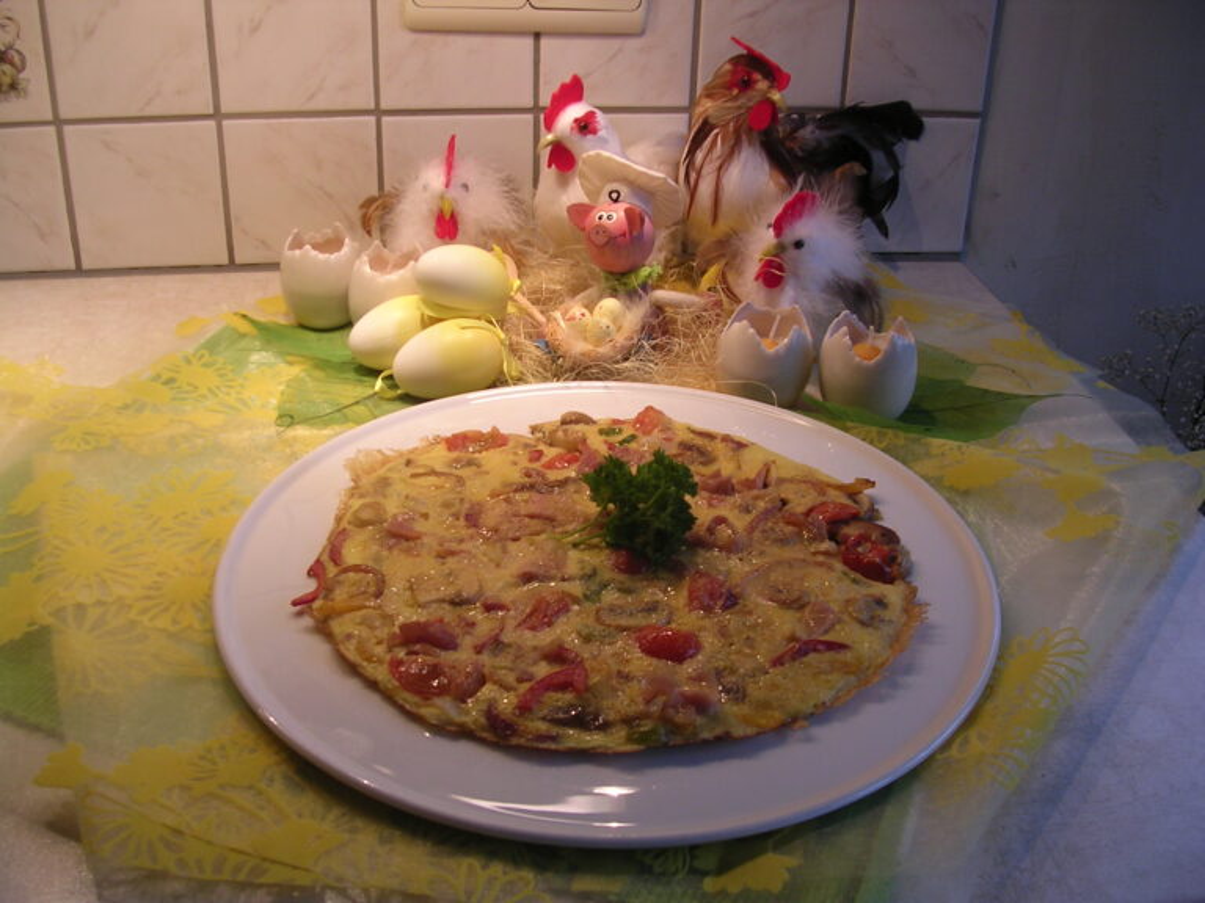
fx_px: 1323
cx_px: 602
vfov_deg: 37.7
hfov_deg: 49.0
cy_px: 452
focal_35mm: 38
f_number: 2.8
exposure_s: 1/46.6
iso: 100
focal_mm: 5.8
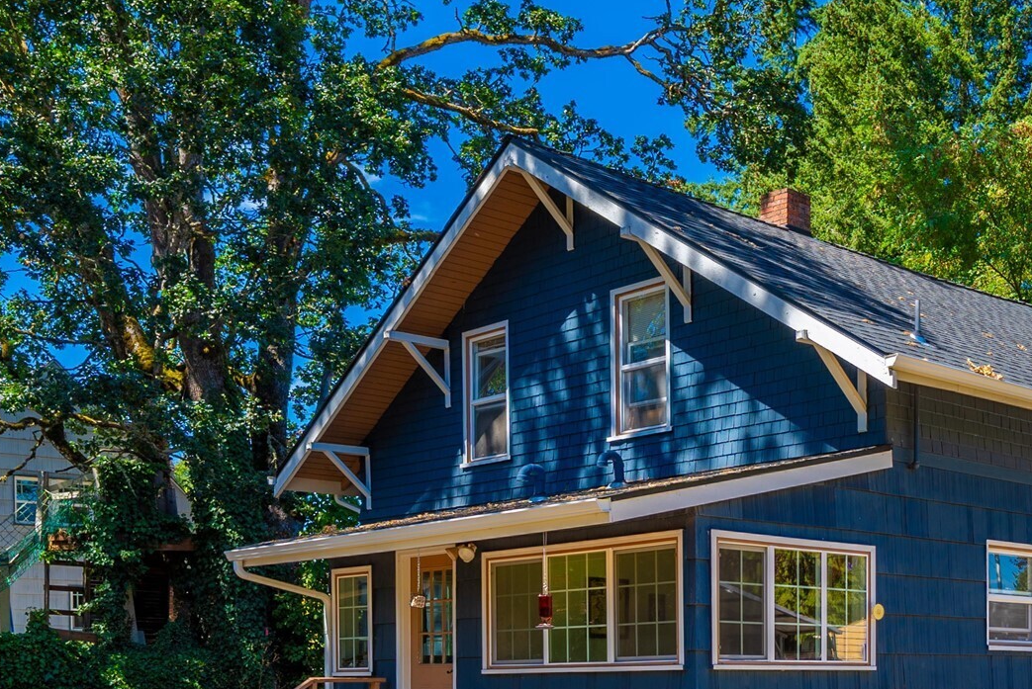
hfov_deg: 47.6
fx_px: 1119
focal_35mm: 39
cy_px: 520
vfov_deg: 33.5
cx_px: 776
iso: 80
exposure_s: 1/80
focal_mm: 24
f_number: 7.1
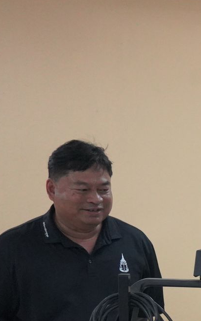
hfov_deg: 10.0
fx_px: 1000
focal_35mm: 114
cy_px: 323
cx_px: 486
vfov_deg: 17.8
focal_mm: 35
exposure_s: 1/320
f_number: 4.5
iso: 8000
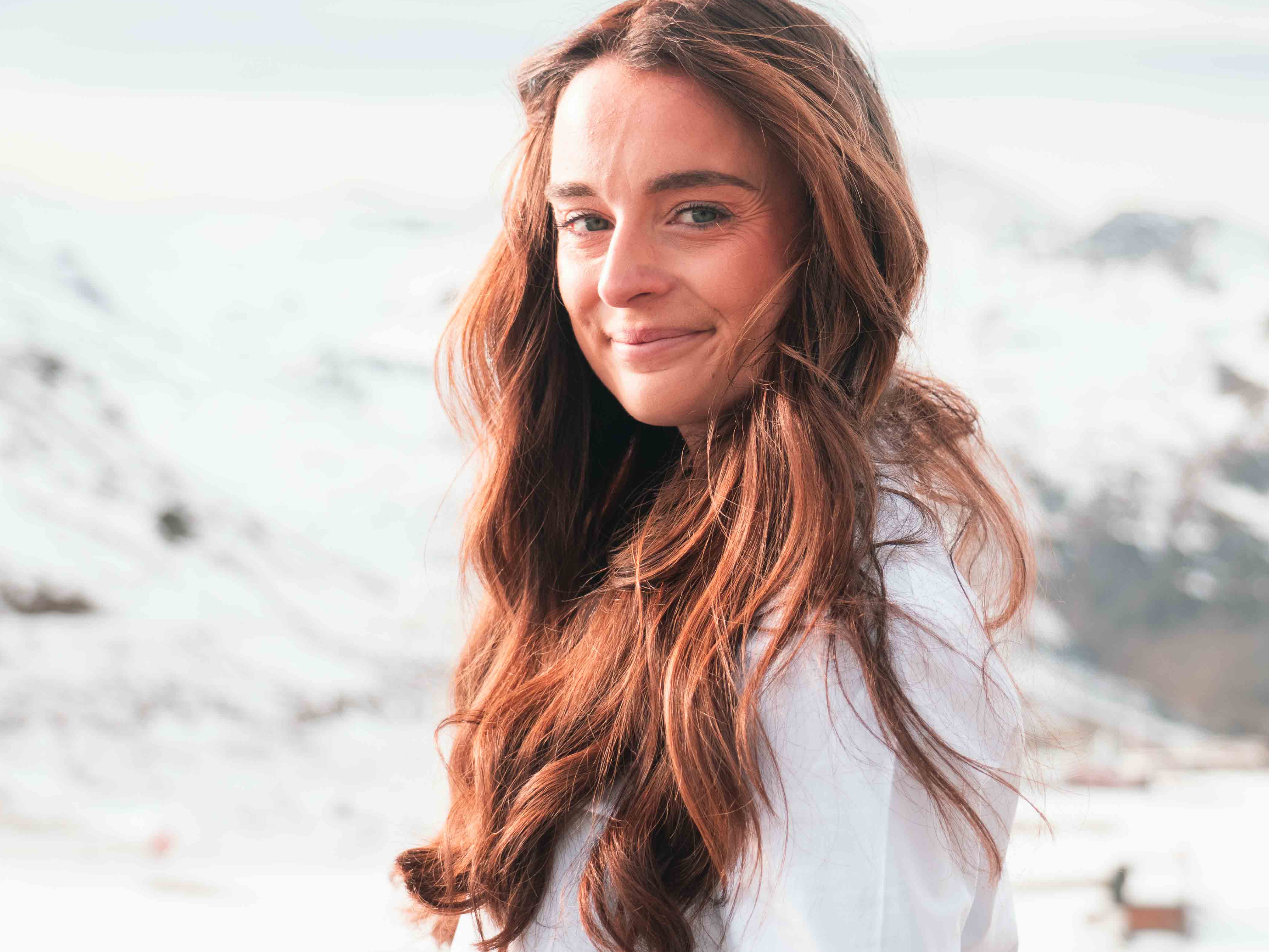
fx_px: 3079
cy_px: 337
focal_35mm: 84
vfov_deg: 17.5
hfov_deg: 23.3
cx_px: 704
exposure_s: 1/320
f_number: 4
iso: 800
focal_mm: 52
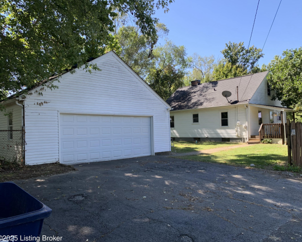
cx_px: 163
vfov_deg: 51.6
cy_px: 124
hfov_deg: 62.1
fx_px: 250
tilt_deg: +1.8
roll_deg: +1.0
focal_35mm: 28
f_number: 1.8
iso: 25
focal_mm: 4.25
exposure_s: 1/495
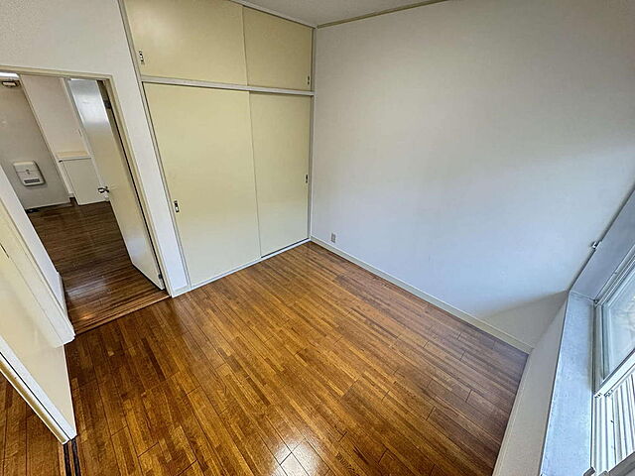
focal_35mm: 14
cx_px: 318
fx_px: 257
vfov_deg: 85.7
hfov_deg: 102.1
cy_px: 238
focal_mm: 2.22
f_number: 2.2
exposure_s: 1/50
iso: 250
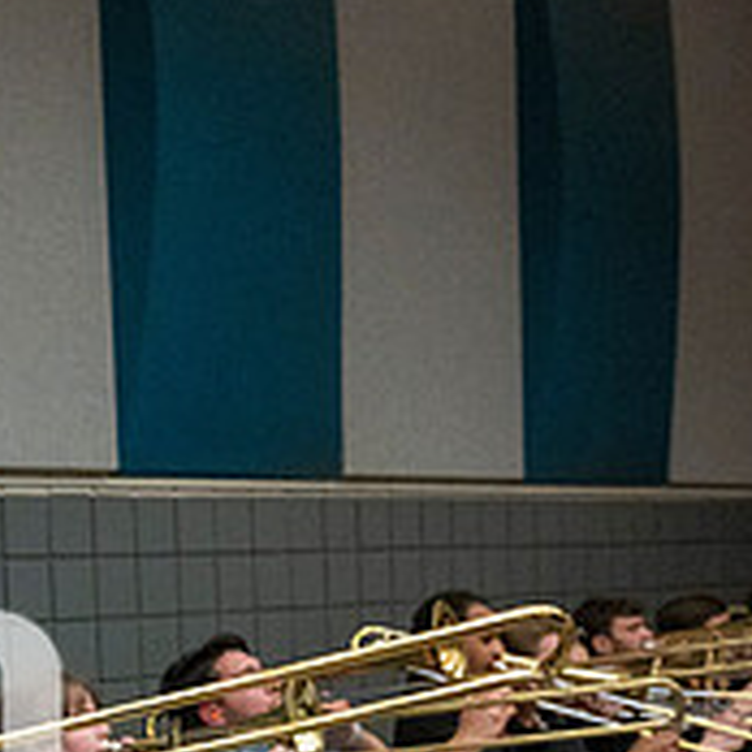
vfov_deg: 23.8
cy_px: 815
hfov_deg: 22.3
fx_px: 1671
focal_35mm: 68
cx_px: -264
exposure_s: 1/500
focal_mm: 24
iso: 10000
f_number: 4
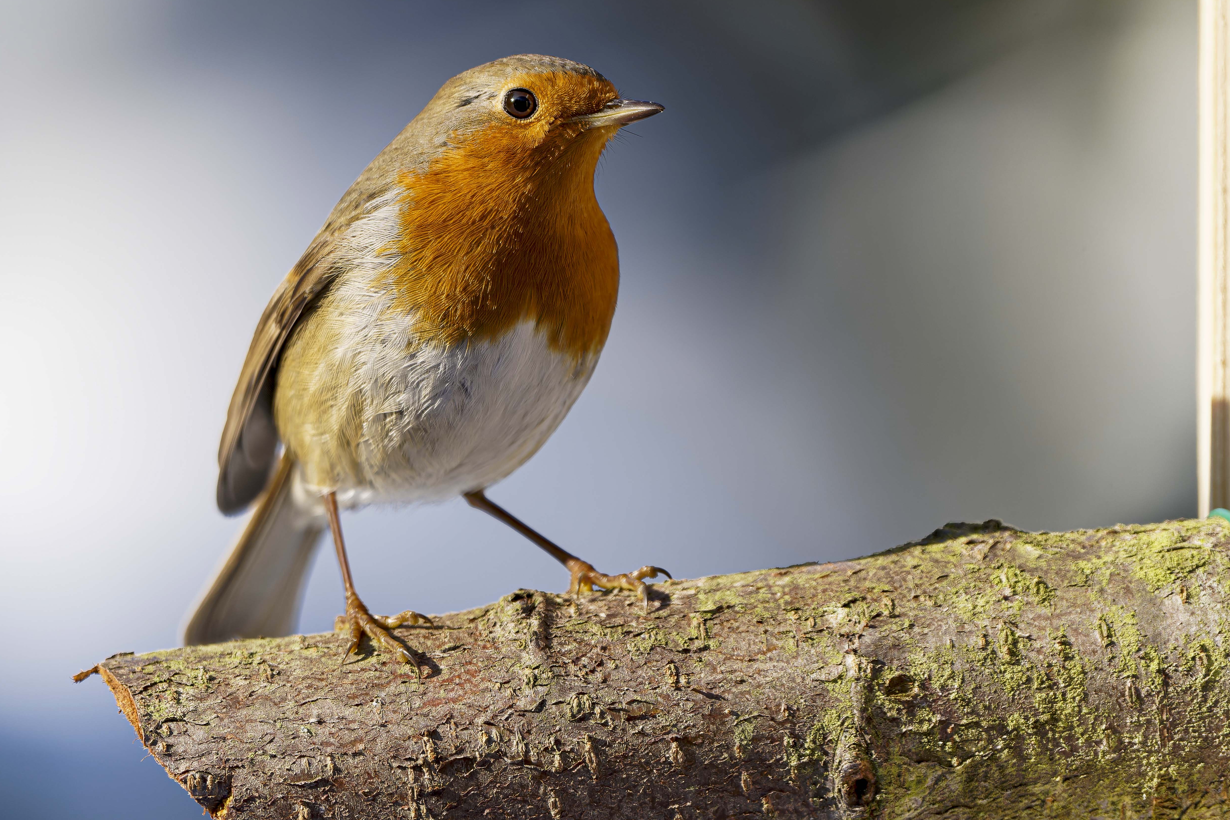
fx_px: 24767
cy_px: 374
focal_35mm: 725
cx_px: 539
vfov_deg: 1.9
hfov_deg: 2.8
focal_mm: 600
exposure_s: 1/1000
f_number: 6.3
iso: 500
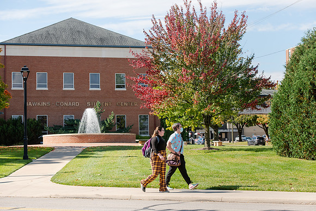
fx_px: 746
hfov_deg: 23.9
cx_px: 158
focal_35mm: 85
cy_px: 106
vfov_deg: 16.1
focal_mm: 85
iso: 250
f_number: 6.3
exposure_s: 1/500
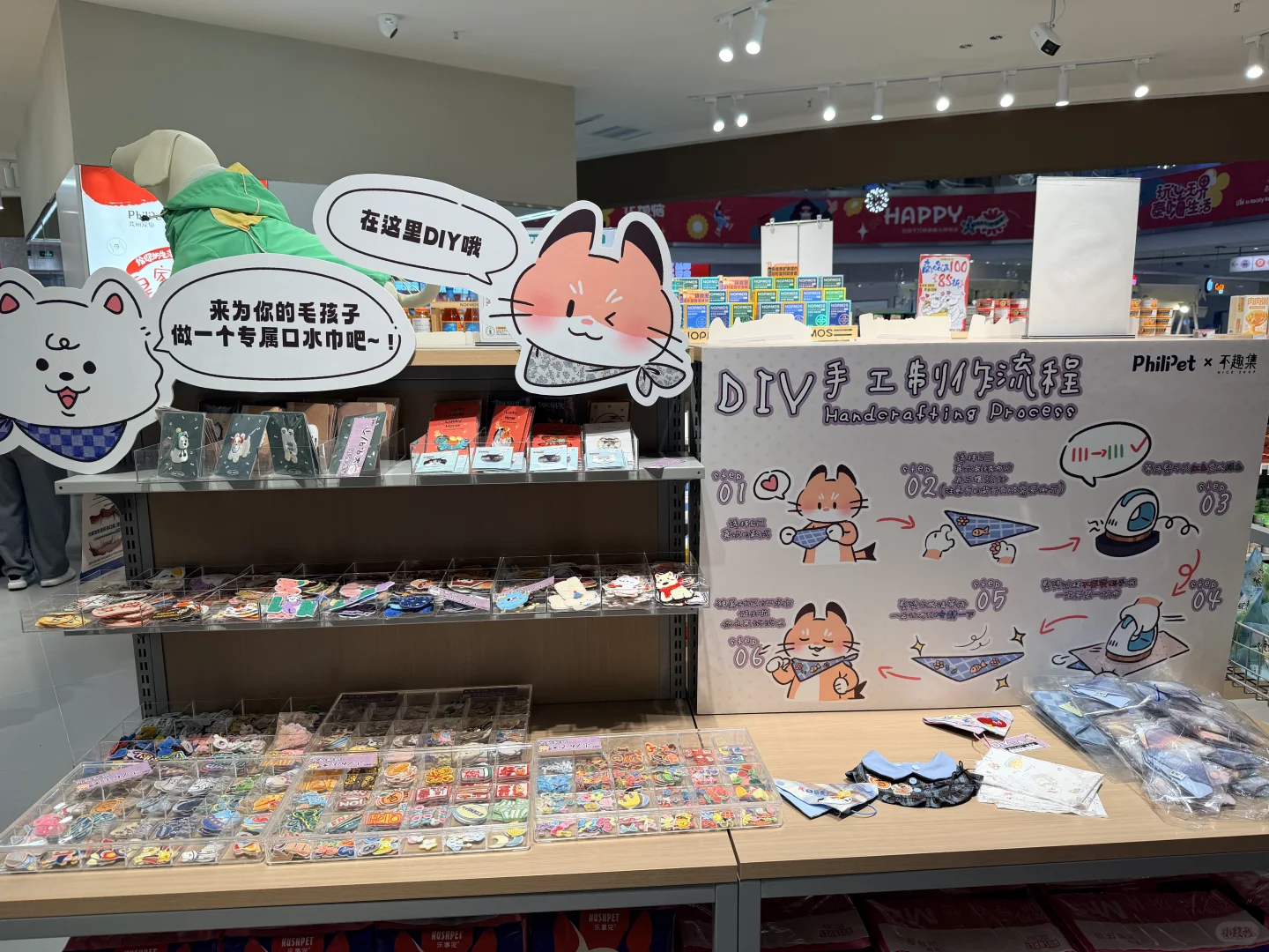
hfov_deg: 71.6
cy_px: 476
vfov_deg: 56.8
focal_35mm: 24
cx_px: 634
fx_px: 880
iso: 64
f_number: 1.78
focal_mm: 6.76
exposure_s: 1/214
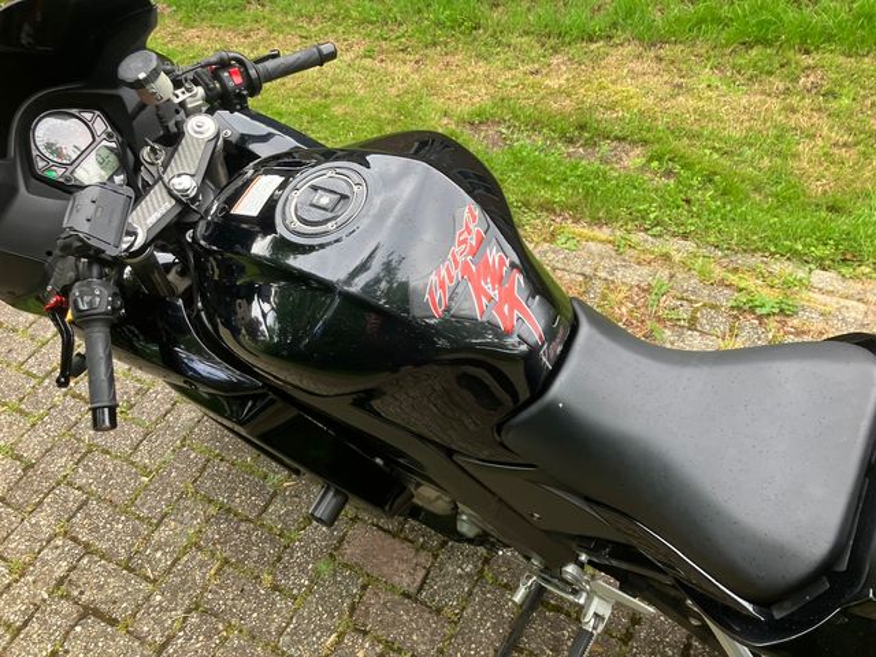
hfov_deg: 63.4
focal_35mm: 28
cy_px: 328
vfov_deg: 49.7
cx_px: 438
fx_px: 709
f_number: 1.8
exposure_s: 1/121
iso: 32
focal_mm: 3.99
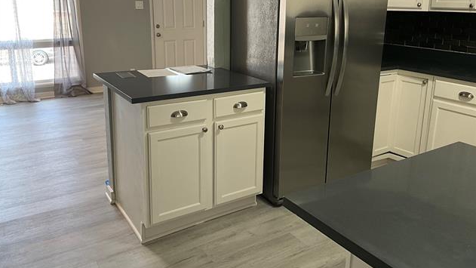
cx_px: 236
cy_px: 94
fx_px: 404
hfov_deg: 61.0
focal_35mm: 32
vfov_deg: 36.4
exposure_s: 1/60
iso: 64
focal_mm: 3
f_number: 1.8
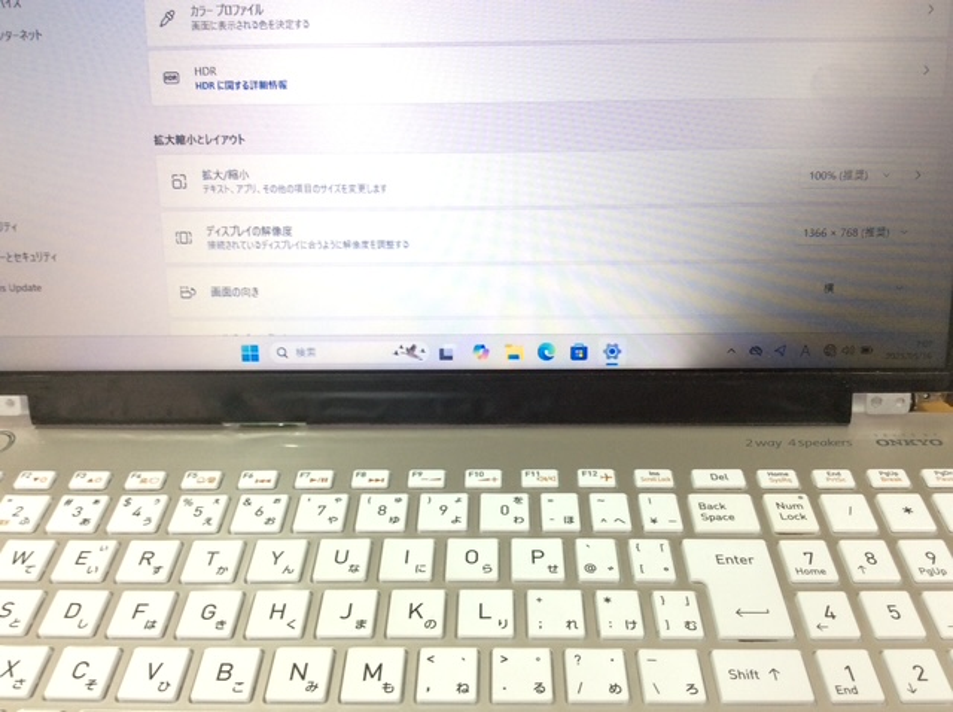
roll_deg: +4.5
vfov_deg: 44.1
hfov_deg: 56.9
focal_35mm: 32
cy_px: 356
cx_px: 476
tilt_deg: -37.0
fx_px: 880
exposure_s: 1/24
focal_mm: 3.3
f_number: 2.4
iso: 50
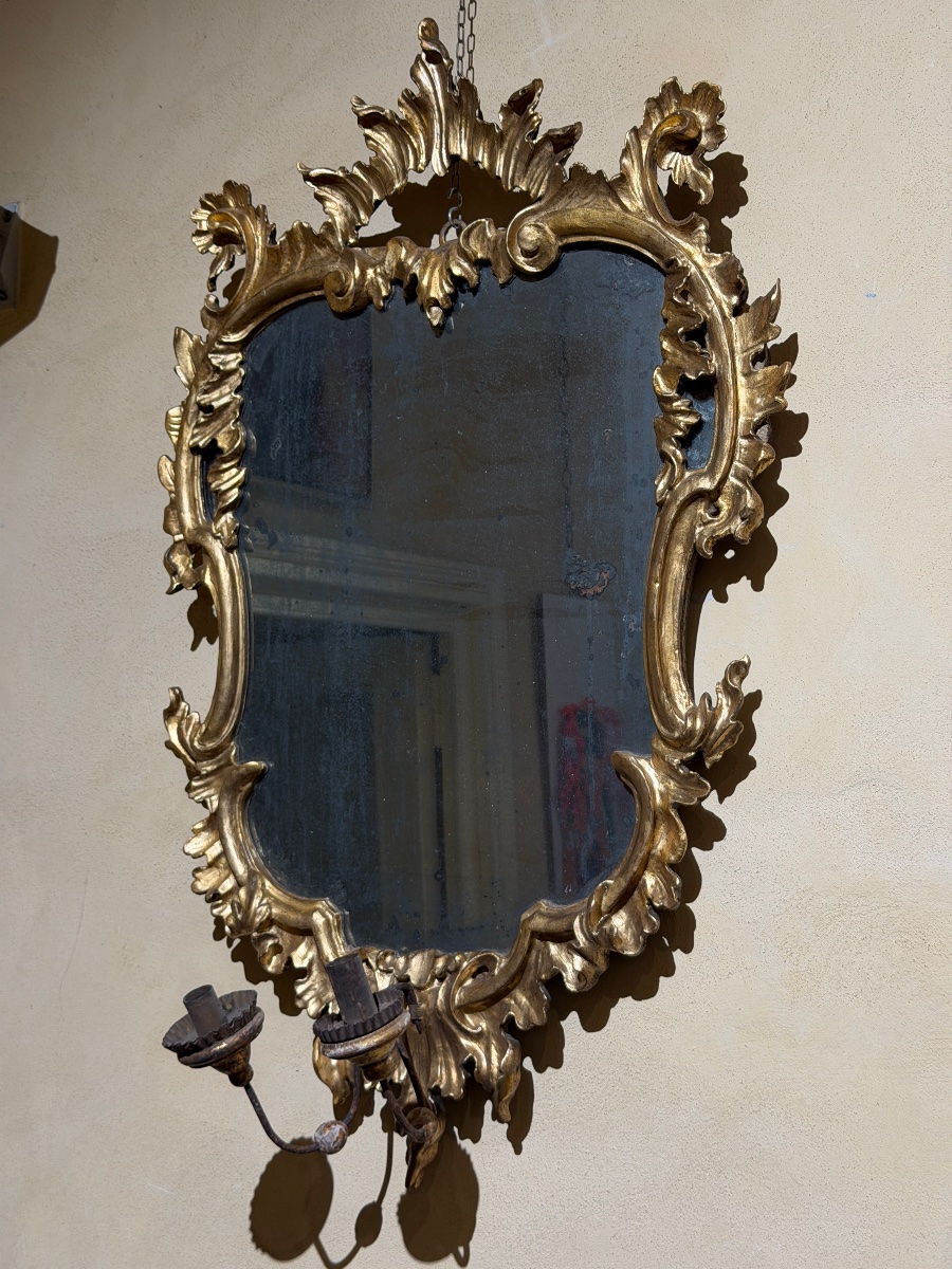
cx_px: 476
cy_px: 634
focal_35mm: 48
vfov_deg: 39.7
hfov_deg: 30.3
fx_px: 1760
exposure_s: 1/50
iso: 64
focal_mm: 6.76
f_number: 1.78
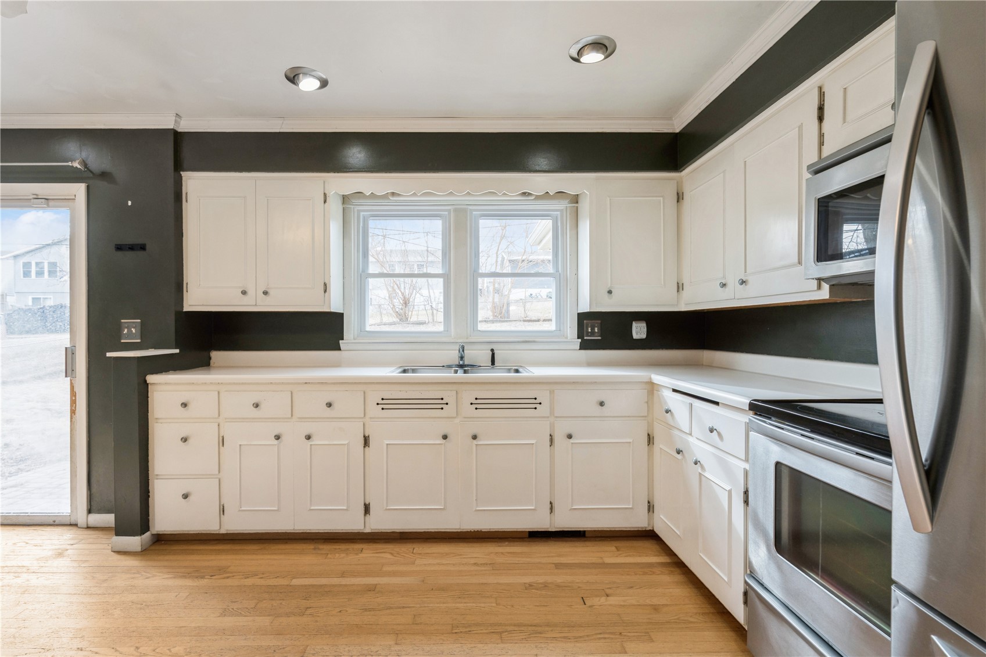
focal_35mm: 16
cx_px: 493
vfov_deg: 73.7
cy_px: 328
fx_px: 438
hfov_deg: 96.7
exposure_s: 1/30
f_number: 9
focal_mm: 16
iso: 400
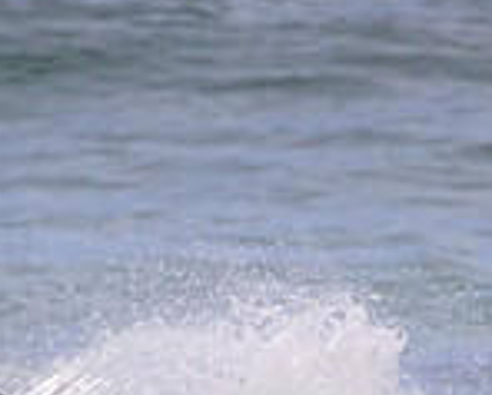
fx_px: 42851
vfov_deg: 0.5
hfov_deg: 0.7
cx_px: 7
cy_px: 569
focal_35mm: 2937
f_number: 11
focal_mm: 800
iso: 1000
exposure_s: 1/2000
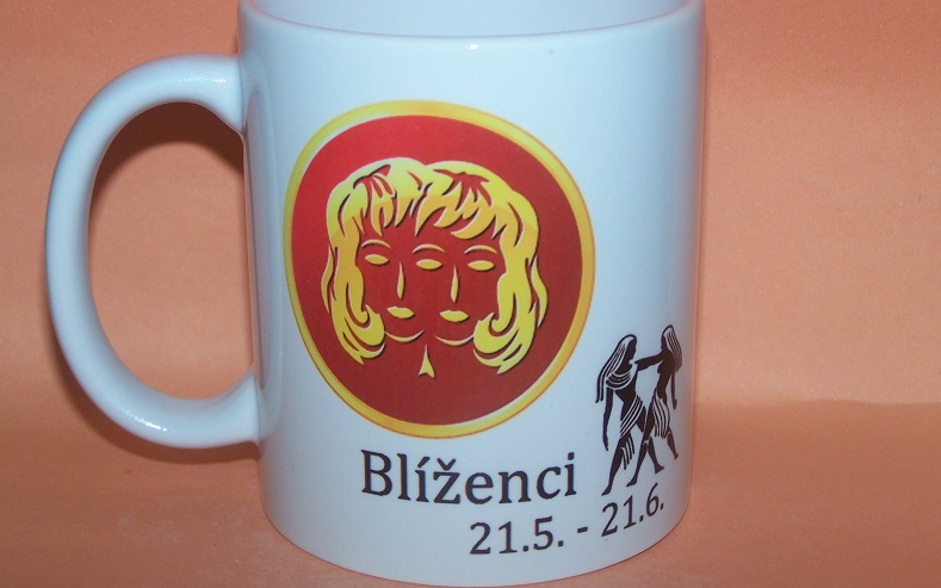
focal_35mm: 80
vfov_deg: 16.3
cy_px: 284
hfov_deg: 25.8
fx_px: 2051
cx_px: 470
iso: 80
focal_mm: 12.4
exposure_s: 1/80
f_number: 3.2
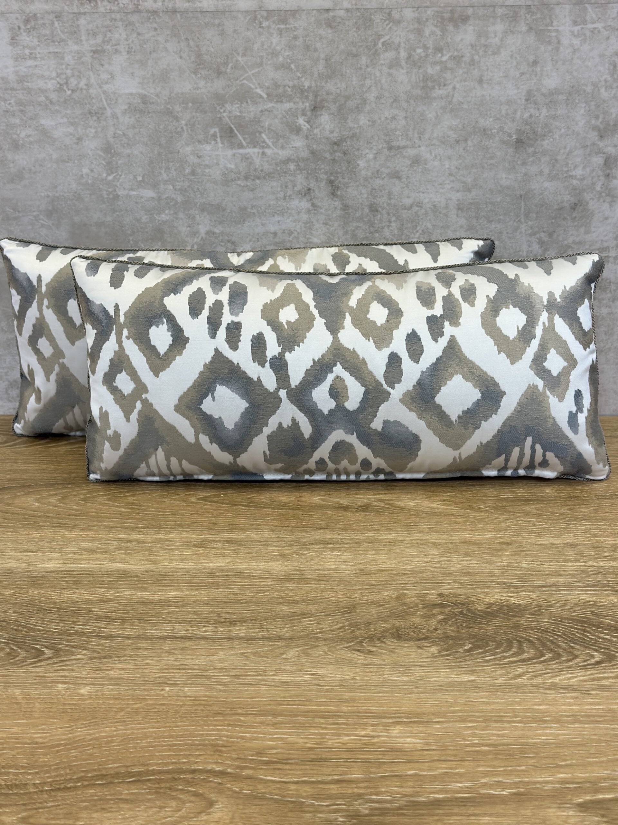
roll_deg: +1.1
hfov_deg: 30.3
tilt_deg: -18.0
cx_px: 309
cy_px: 412
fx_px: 1143
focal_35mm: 48
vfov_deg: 39.7
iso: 80
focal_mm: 6.86
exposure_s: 1/219
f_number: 1.78
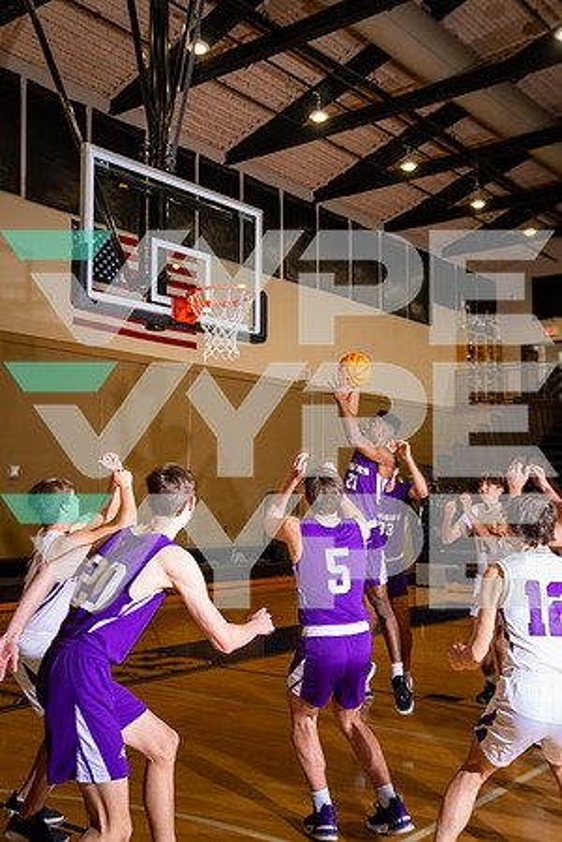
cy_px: 421
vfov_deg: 49.6
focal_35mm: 39
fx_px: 913
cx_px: 281
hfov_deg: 34.2
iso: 200
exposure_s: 1/125
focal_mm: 39
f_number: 3.2
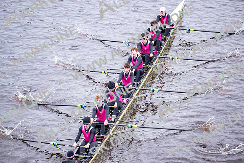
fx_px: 1356
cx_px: 122
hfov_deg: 10.3
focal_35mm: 200
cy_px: 82
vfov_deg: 6.9
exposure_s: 1/2000
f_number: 2.8
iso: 3600
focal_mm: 200
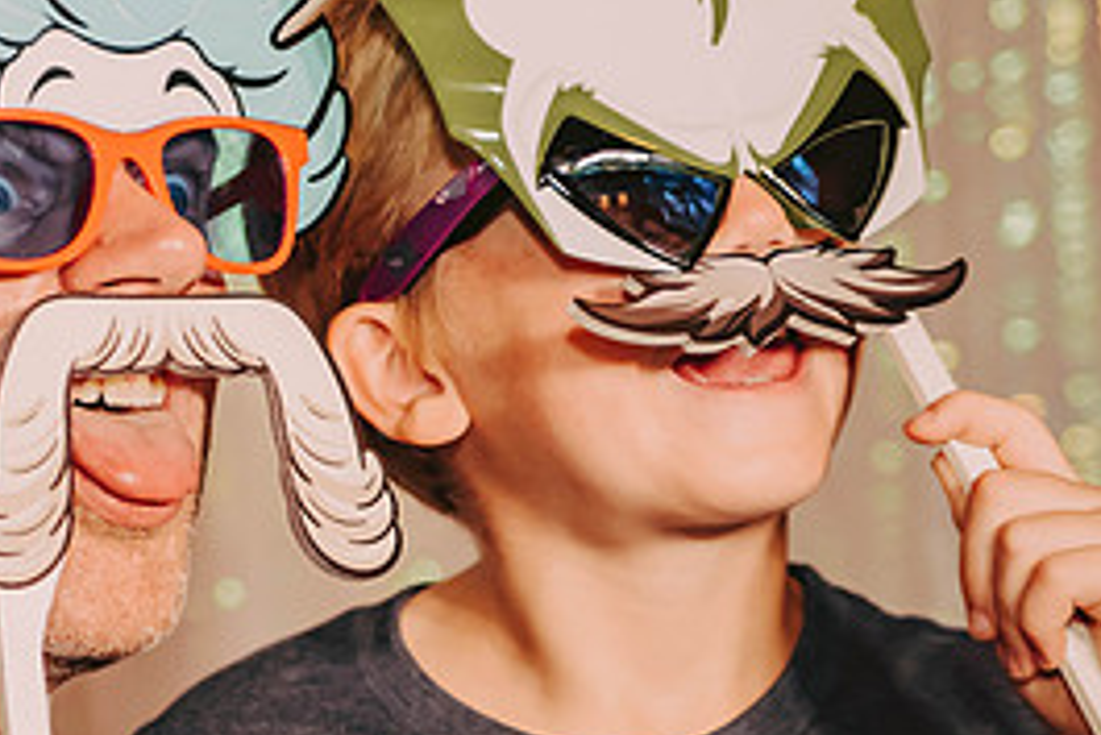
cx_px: 129
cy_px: 467
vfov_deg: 9.0
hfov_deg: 13.3
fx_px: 4682
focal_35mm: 153
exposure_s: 1/125
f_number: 2.8
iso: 1250
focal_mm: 70
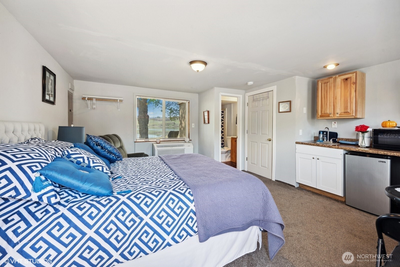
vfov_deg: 81.3
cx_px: 200
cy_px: 134
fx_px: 156
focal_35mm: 14
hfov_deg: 104.2
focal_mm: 14
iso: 200
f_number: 8
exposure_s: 1/15
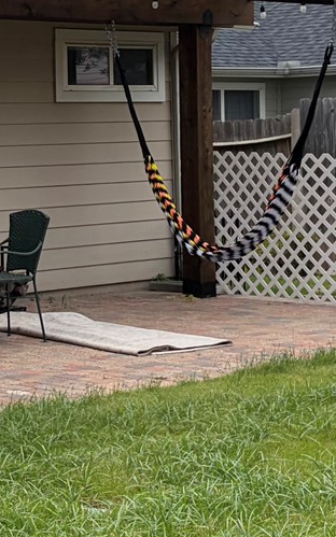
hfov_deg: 11.5
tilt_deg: -0.2
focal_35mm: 113
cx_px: 41
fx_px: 1655
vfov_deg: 18.4
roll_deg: +2.3
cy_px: 154
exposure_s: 1/2865
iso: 50
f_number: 1.6
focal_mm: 5.96
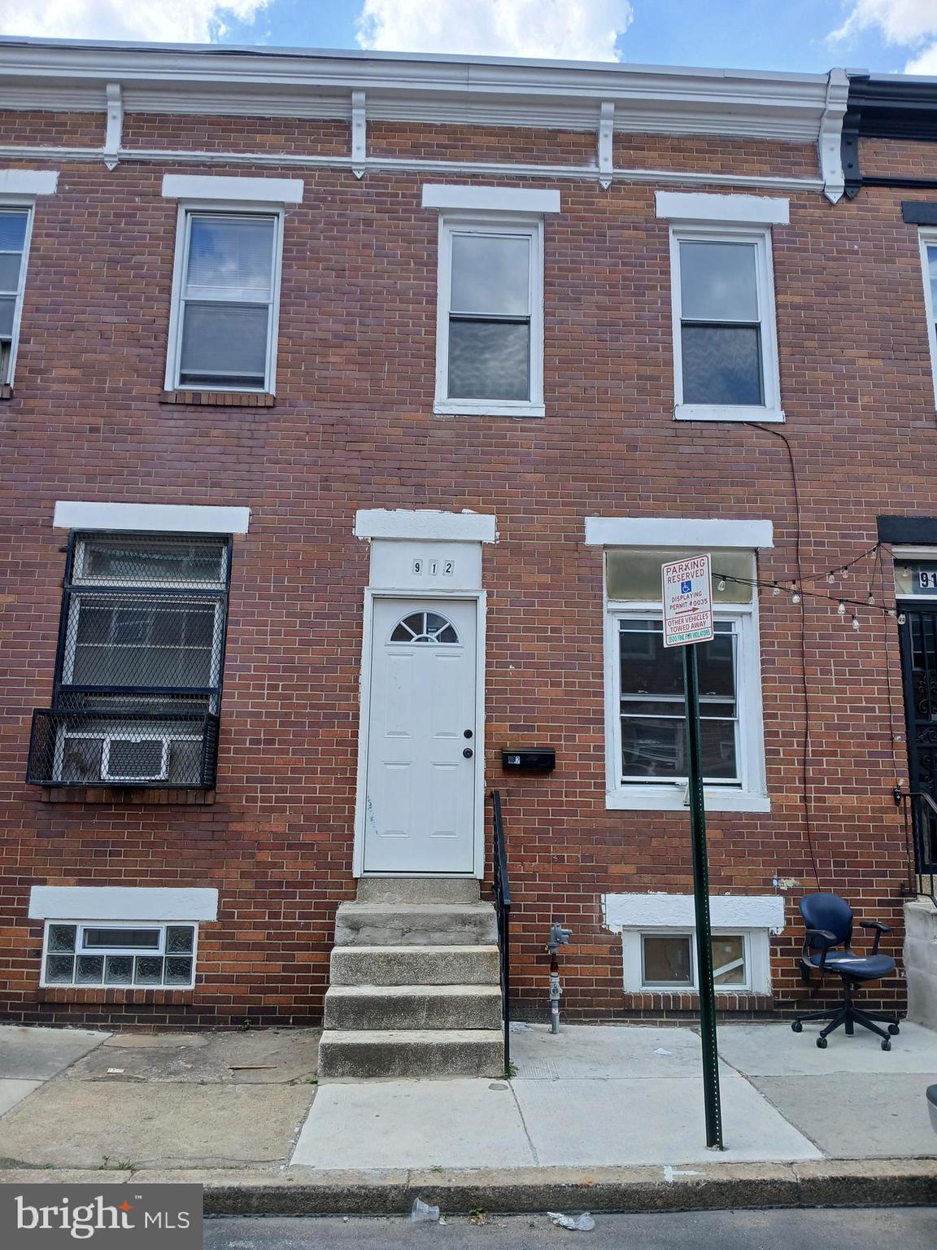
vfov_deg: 67.3
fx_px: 938
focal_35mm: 26
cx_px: 468
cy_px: 625
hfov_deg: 53.1
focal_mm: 3.98
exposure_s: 1/243
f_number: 1.8
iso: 20
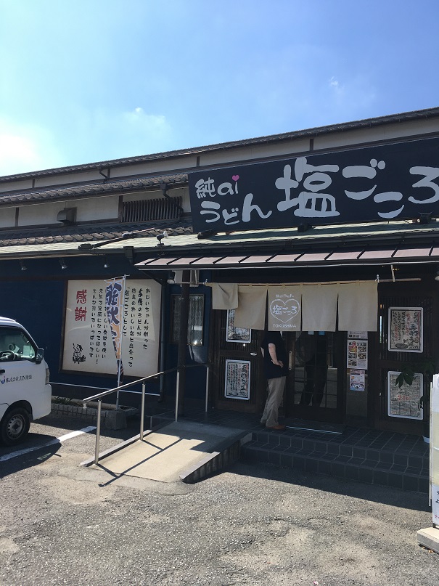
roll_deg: -2.5
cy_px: 293
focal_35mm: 29
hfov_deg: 48.2
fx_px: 491
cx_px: 220
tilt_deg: +5.9
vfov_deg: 61.7
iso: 25
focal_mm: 4.15
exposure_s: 1/1054
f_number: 2.2
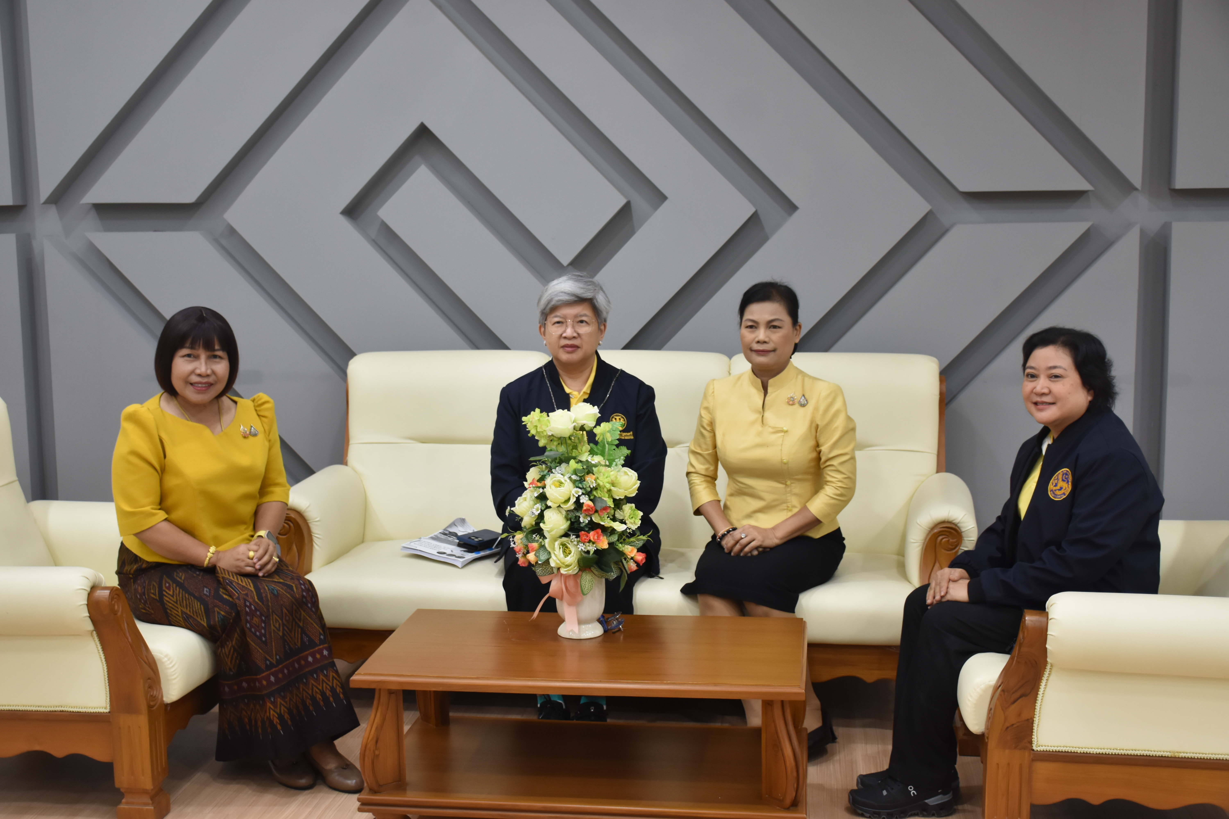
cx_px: 614
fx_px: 1536
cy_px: 410
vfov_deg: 29.9
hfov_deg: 43.6
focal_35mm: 45
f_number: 4
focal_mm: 30
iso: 800
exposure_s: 1/25
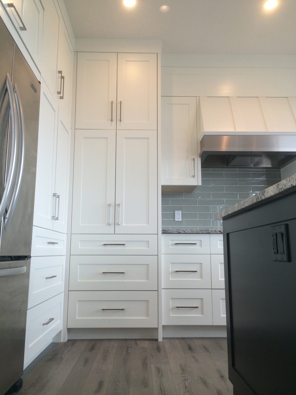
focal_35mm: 30
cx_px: 148
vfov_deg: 60.0
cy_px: 198
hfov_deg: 46.8
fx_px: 342
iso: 40
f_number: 2.2
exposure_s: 1/60
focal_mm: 4.12
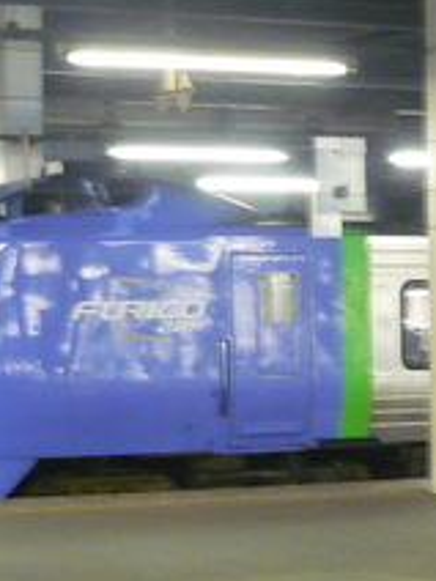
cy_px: 281
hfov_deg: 11.3
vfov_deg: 15.1
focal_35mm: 131
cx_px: 351
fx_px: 2200
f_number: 3
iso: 400
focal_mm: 6.8
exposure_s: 1/13
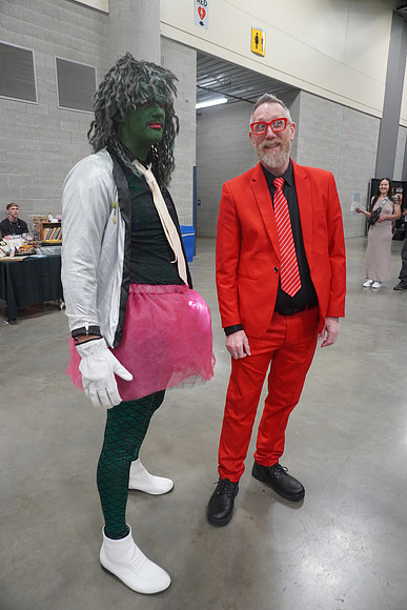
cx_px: 204
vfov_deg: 73.7
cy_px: 305
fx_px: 407
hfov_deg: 53.2
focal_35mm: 24
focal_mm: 16
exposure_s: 1/160
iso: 1250
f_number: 4
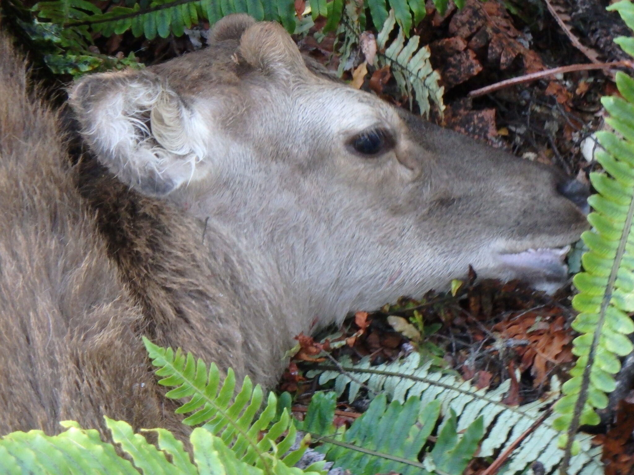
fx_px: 1923
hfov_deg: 18.7
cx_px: 317
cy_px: 238
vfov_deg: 14.1
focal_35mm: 105
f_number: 5.7
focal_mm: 18.7
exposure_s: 1/20
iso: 800
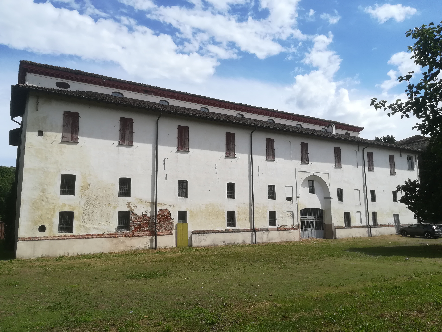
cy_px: 166
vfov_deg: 53.1
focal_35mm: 26
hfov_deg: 67.3
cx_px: 221
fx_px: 332
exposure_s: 1/1285
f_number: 2.2
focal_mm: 3.83
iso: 50
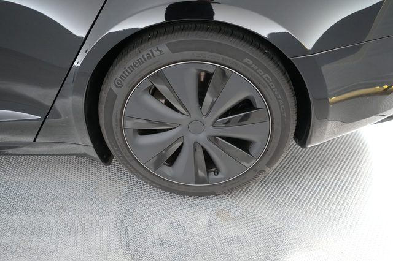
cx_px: 196
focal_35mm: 28
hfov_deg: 65.5
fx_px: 305
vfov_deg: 46.4
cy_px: 130
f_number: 2.8
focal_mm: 28
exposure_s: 1/250
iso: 8000
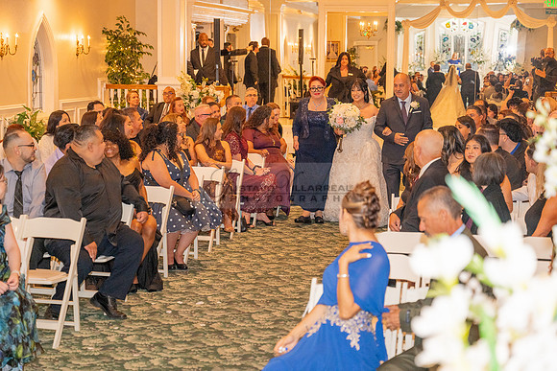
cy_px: 186
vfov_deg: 19.5
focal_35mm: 70
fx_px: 1083
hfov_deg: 28.8
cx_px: 278
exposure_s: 1/125
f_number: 3.5
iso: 1600
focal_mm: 70
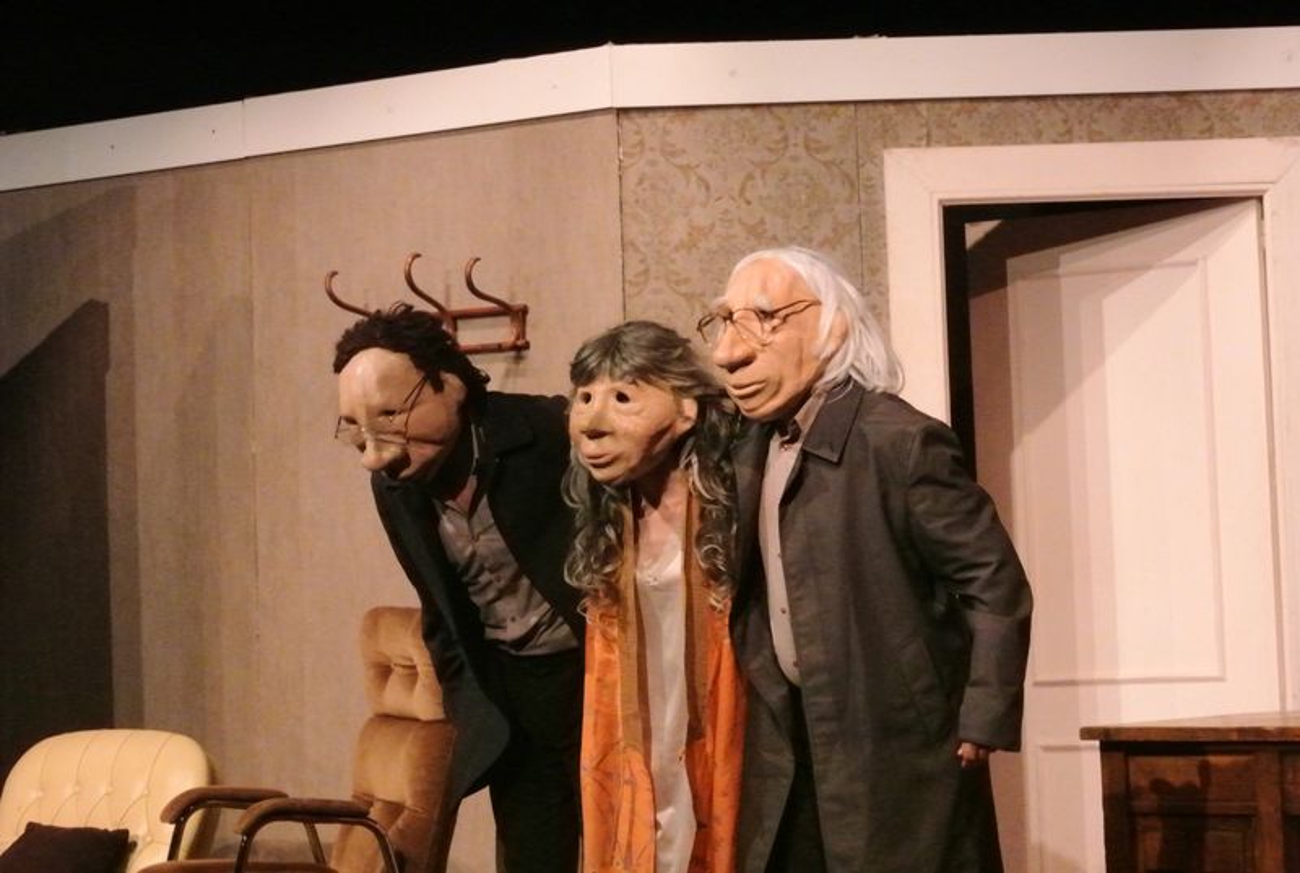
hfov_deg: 18.4
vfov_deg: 12.4
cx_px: 650
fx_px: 4017
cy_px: 436
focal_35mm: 111
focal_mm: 41.2
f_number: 9
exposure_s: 1/100
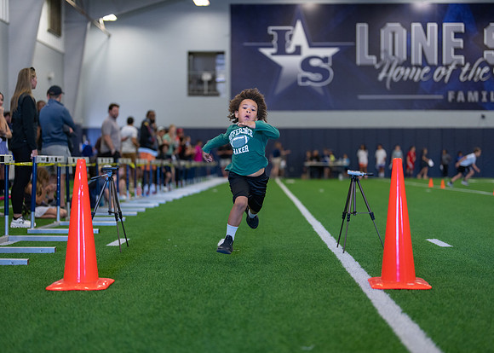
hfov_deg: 36.3
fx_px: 753
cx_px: 247
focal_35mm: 54
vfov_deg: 26.4
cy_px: 176
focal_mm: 50
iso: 1250
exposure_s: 1/1000
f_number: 1.2
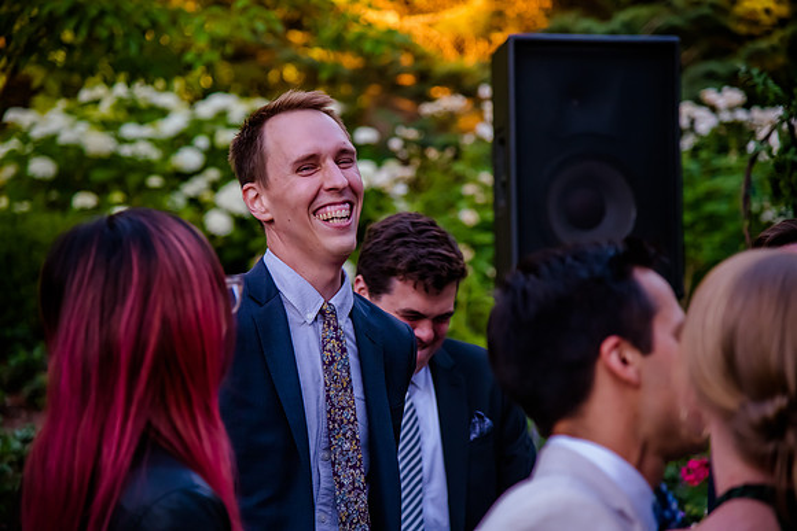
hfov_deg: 19.5
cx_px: 398
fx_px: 2325
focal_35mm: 105
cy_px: 266
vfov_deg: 13.0
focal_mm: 105
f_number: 4
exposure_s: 1/640
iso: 3200
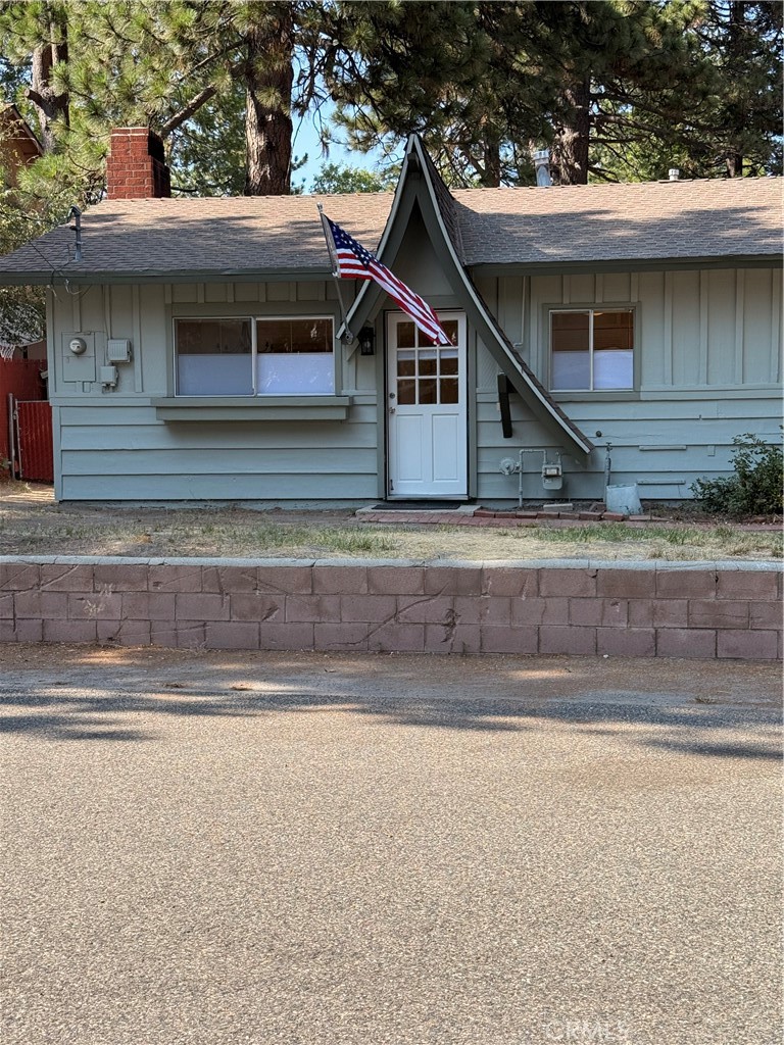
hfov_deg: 30.3
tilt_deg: -2.1
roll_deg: -0.1
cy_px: 522
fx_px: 1450
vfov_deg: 39.7
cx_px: 392
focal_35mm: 48
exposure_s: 1/1167
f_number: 1.78
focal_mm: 6.76
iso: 64
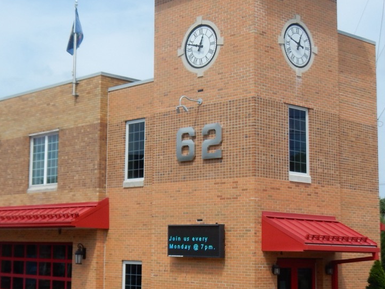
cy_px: 143
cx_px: 89
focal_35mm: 72
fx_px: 801
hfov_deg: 26.6
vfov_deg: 20.4
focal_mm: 7.6
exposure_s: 1/1250
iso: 125
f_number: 4.2
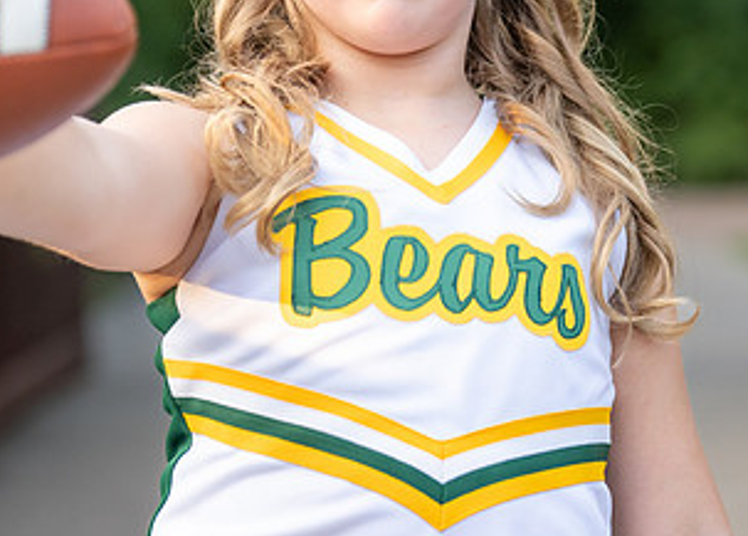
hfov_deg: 9.6
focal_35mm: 210
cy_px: -17
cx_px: 366
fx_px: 4465
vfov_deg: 6.8
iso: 640
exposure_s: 1/1000
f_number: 2.8
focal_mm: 86
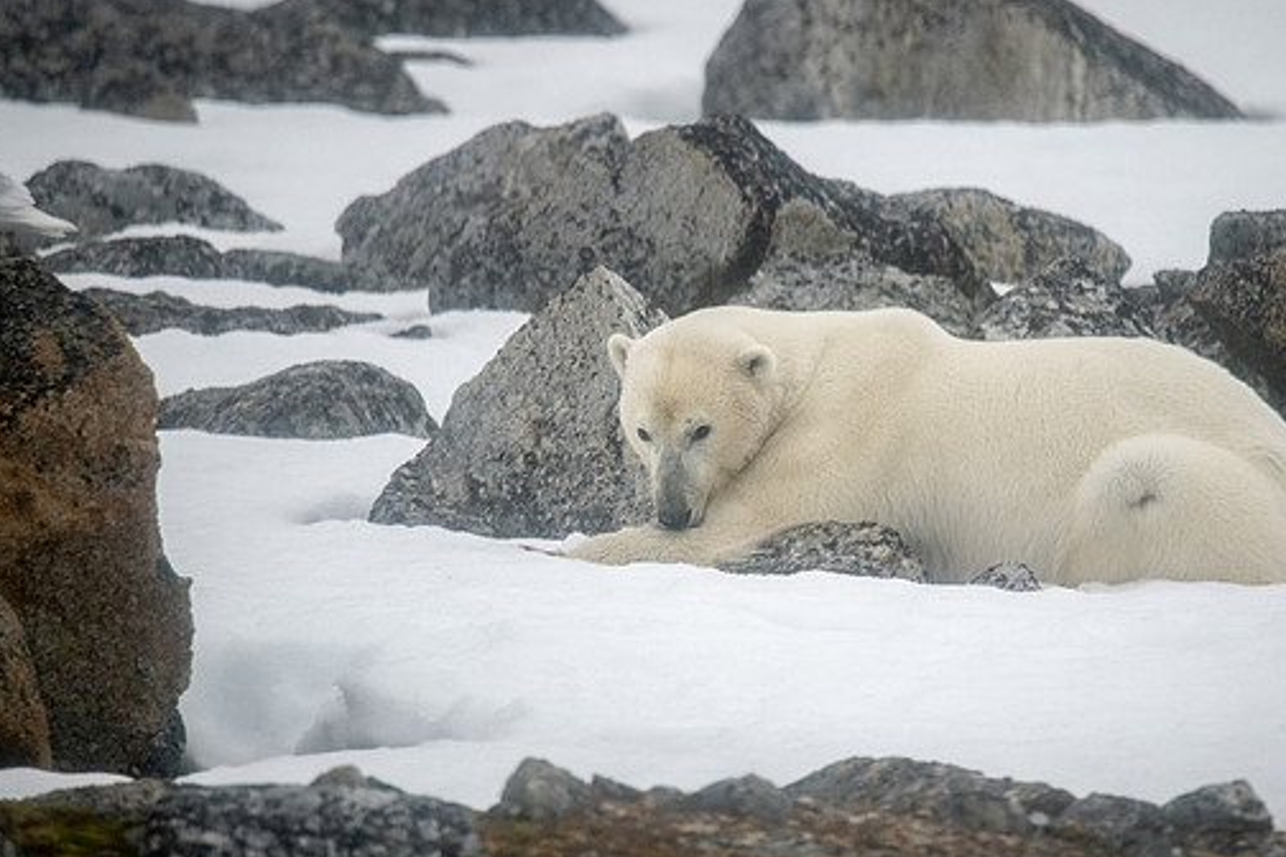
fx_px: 27575
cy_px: 459
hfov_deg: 2.7
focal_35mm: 772
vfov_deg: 1.8
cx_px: 809
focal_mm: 600
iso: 3200
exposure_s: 1/2000
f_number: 6.3
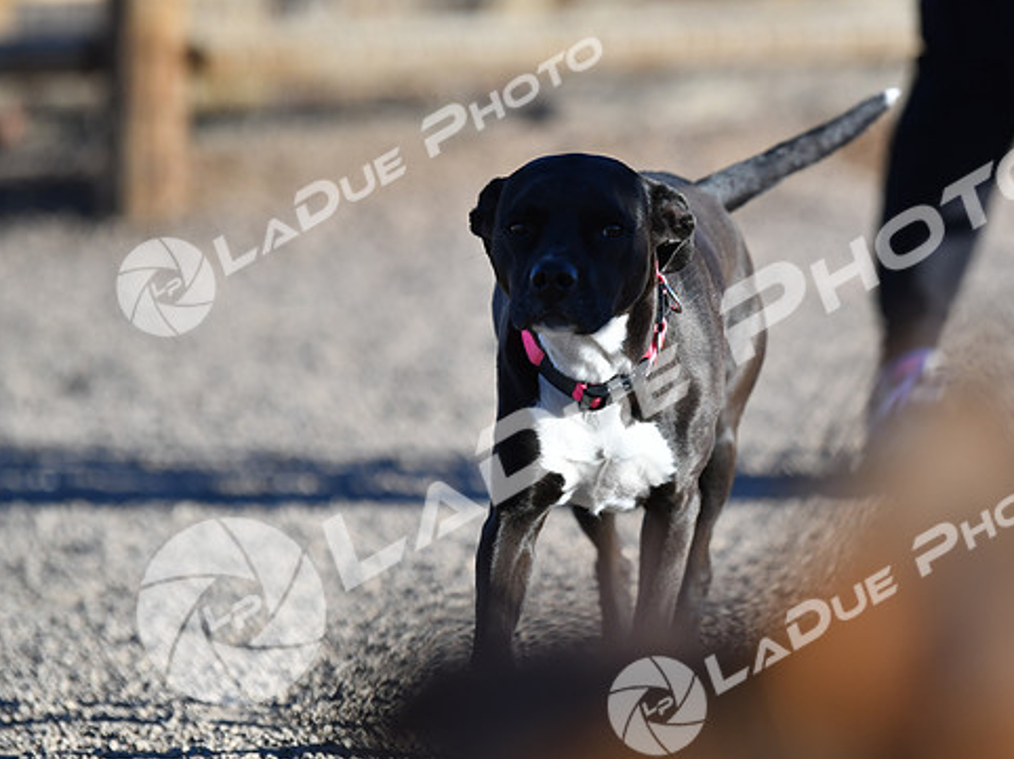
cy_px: 396
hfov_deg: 7.1
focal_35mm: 278
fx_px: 8139
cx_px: 604
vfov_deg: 5.3
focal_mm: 160
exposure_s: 1/4000
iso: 280
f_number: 2.8
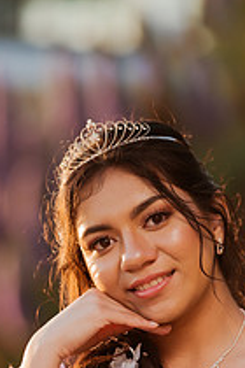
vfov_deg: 7.1
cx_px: 153
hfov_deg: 4.8
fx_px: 2950
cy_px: 389
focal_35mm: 289
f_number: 1.8
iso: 320
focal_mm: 135
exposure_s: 1/1000
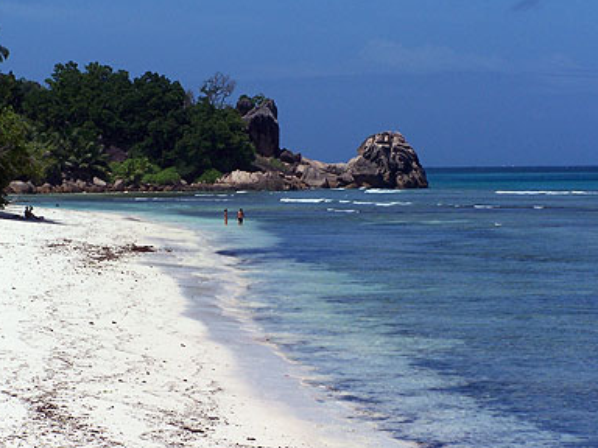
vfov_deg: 9.9
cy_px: 222
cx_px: 279
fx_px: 2591
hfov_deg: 13.2
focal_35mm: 150
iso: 80
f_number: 6.3
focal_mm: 21.2
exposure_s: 1/800
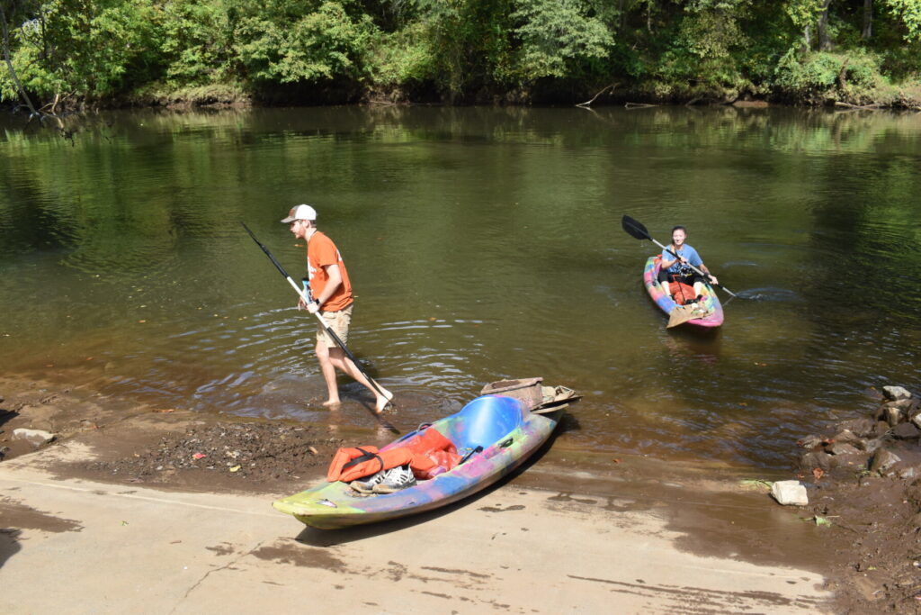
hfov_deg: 57.2
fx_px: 844
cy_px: 308
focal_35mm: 33
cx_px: 460
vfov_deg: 40.0
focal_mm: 22
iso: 200
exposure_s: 1/320
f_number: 9
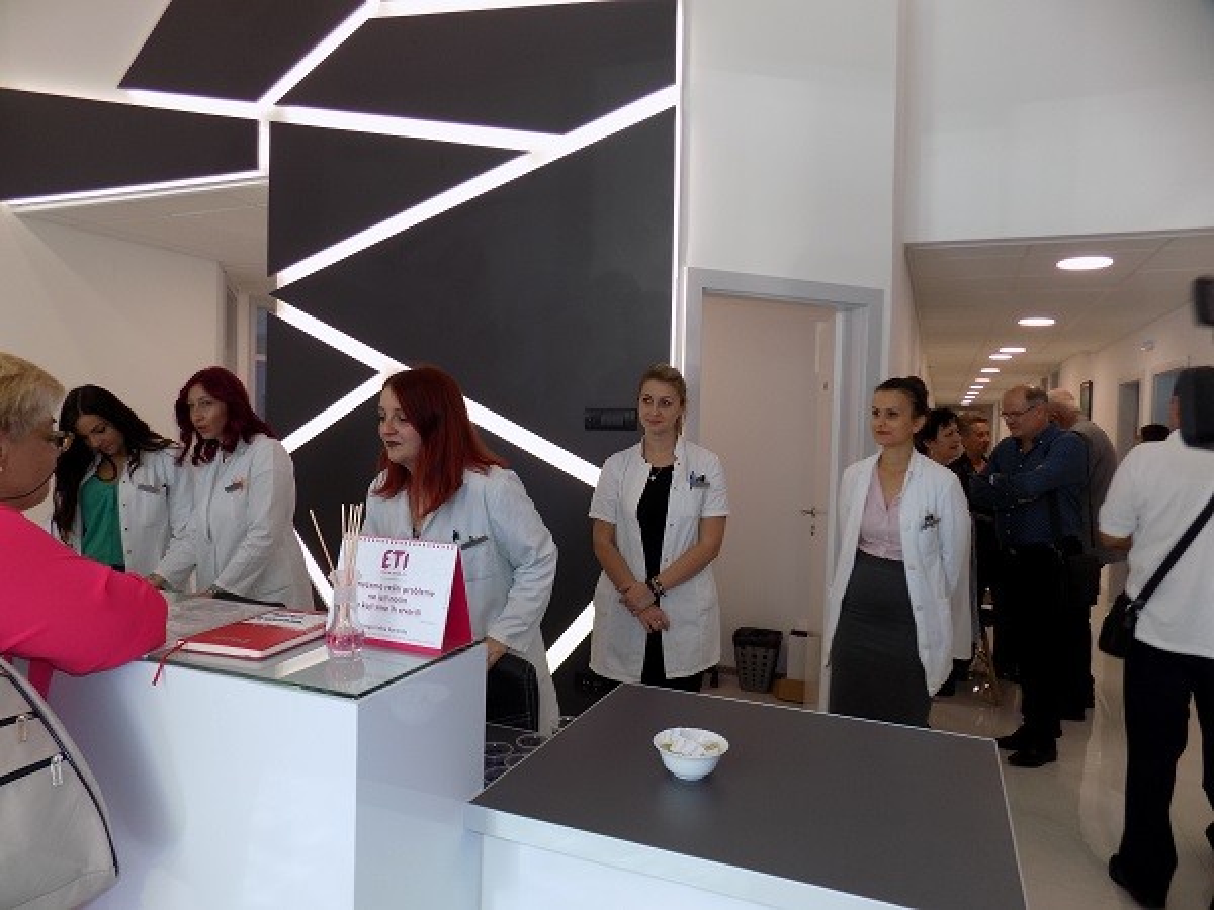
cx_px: 607
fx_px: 807
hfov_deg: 73.9
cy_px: 455
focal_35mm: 23
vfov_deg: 58.9
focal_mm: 4
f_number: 3.1
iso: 80
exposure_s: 1/40
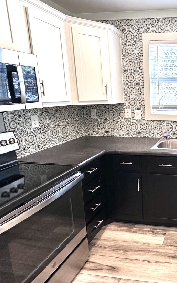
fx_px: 201
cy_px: 133
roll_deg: -0.1
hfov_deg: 40.5
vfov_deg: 70.3
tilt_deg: -10.7
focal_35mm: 26
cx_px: 184
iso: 200
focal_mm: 2.22
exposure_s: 1/120
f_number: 2.2
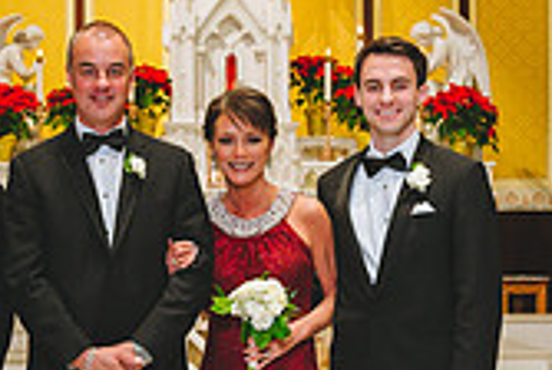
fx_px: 1567
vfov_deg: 13.5
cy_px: 251
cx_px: 203
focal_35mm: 102
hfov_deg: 19.9
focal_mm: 38
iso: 1600
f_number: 5.6
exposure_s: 1/160
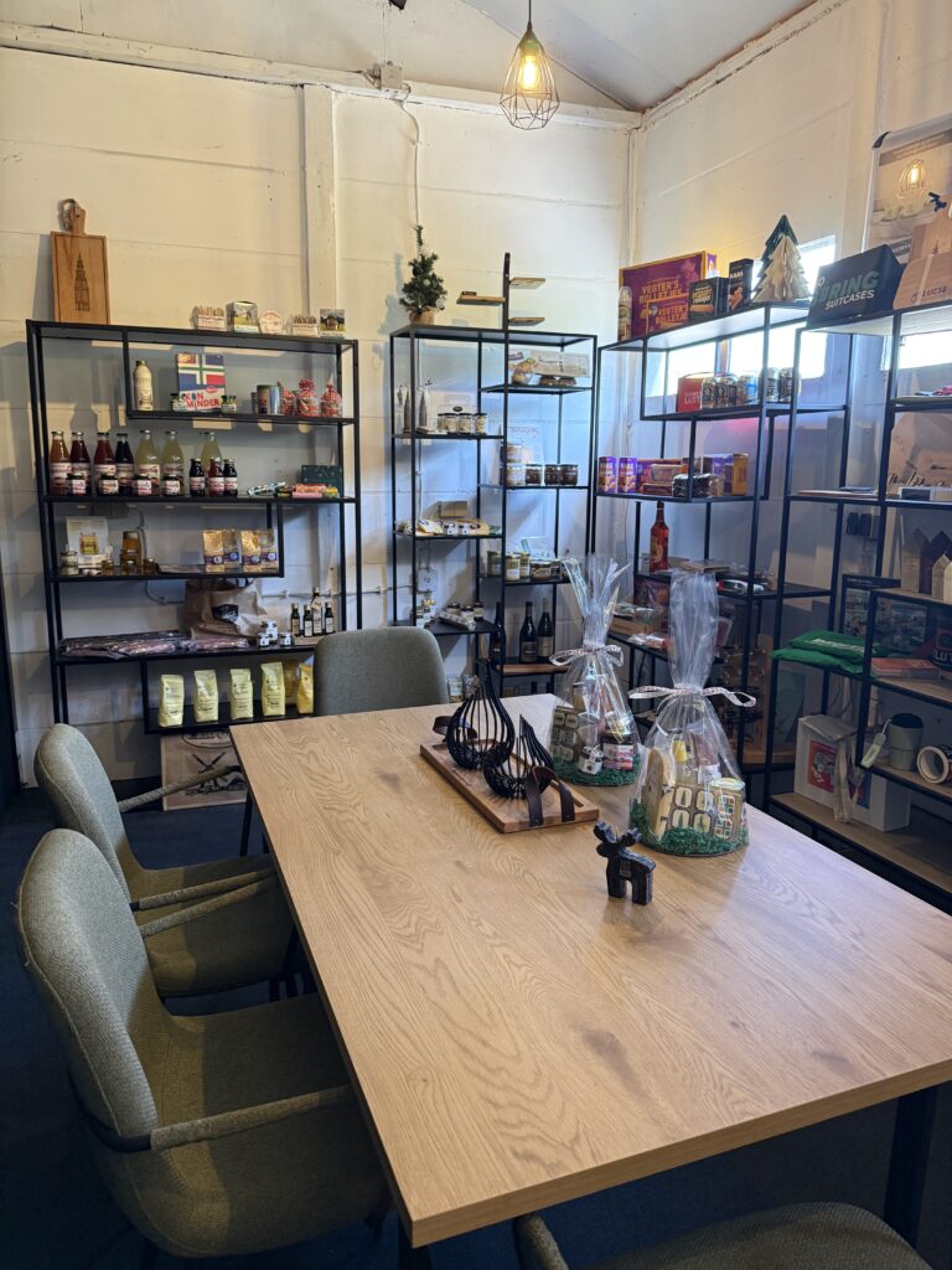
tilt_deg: -10.8
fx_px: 880
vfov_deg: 71.6
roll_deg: -0.8
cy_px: 635
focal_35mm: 24
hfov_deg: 56.8
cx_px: 476
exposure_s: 1/50
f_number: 1.78
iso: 250
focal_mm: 6.76
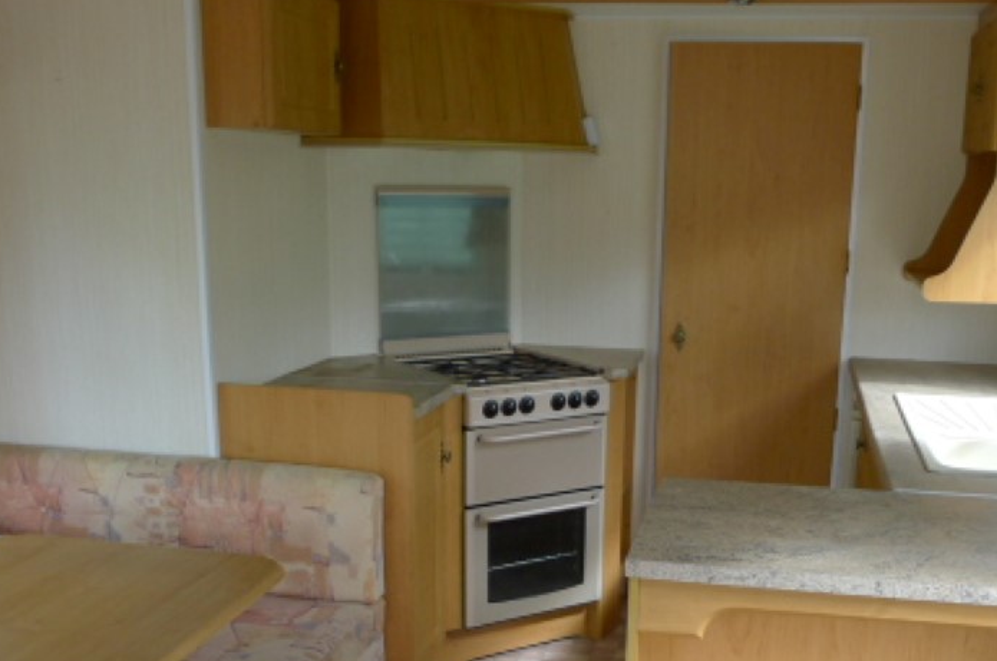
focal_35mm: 40
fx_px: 1106
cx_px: 569
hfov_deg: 48.4
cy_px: 492
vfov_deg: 32.7
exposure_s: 1/100
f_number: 2
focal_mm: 5.1
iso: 80
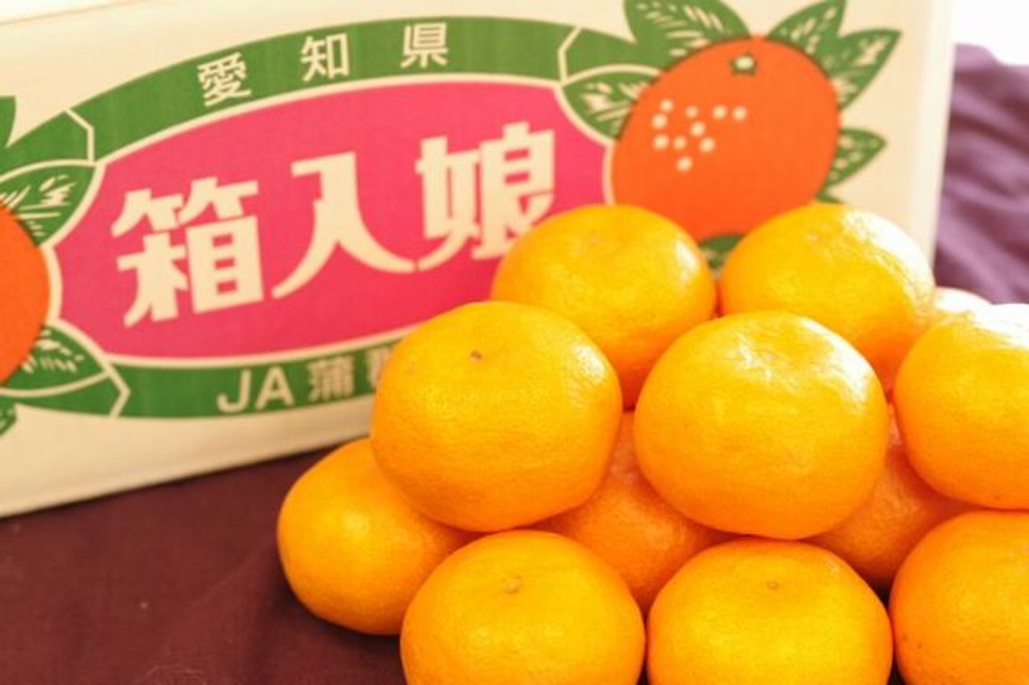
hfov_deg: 27.0
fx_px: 2143
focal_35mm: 75
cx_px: 514
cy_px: 342
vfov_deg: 18.2
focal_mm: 50
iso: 1600
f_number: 4
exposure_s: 1/100
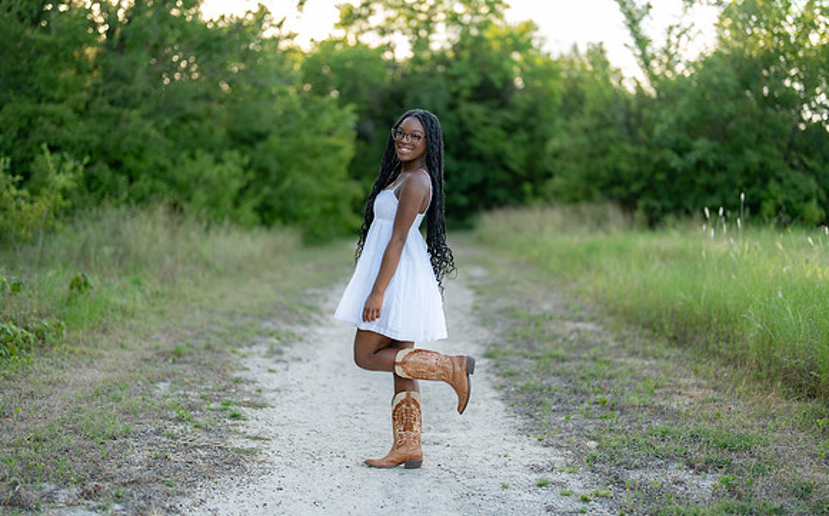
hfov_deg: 38.5
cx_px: 409
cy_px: 256
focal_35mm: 53
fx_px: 1187
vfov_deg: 24.5
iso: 100
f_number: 1.2
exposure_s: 1/800
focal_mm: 50
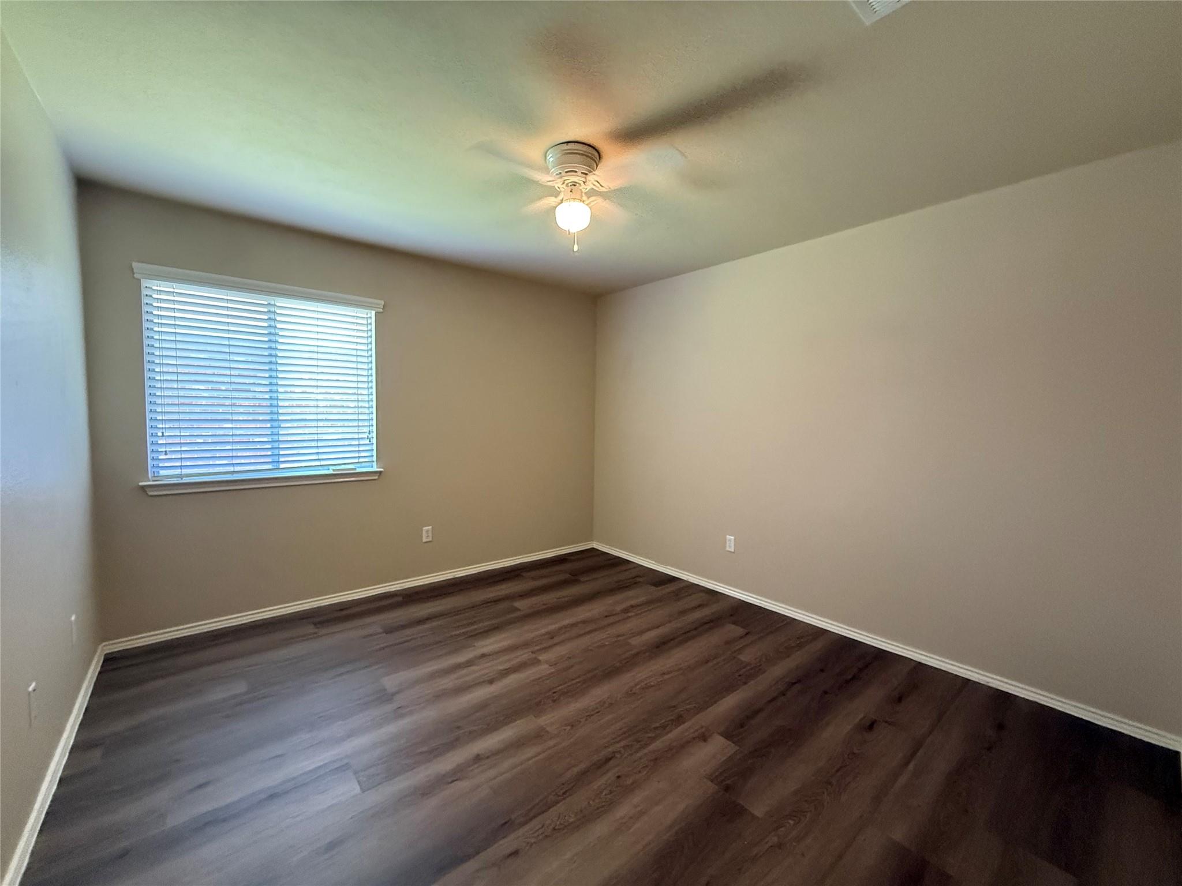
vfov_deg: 85.7
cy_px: 443
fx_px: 478
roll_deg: -0.9
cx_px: 591
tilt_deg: -3.6
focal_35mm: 14
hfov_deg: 102.1
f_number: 2.2
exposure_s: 1/60
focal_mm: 2.22
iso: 640
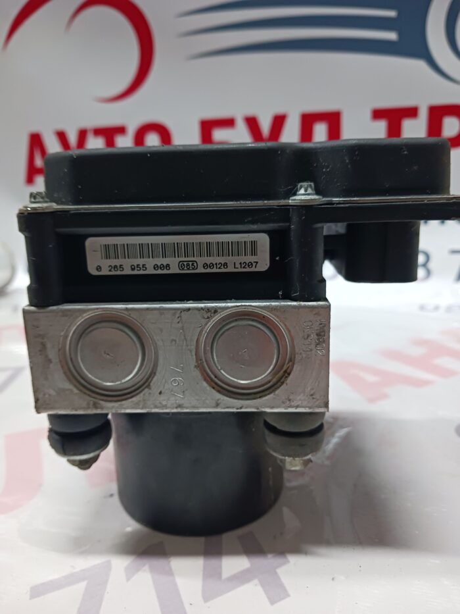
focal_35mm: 27
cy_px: 307
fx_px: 478
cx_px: 230
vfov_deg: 65.3
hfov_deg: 51.4
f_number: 1.8
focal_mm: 4
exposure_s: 1/20
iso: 500
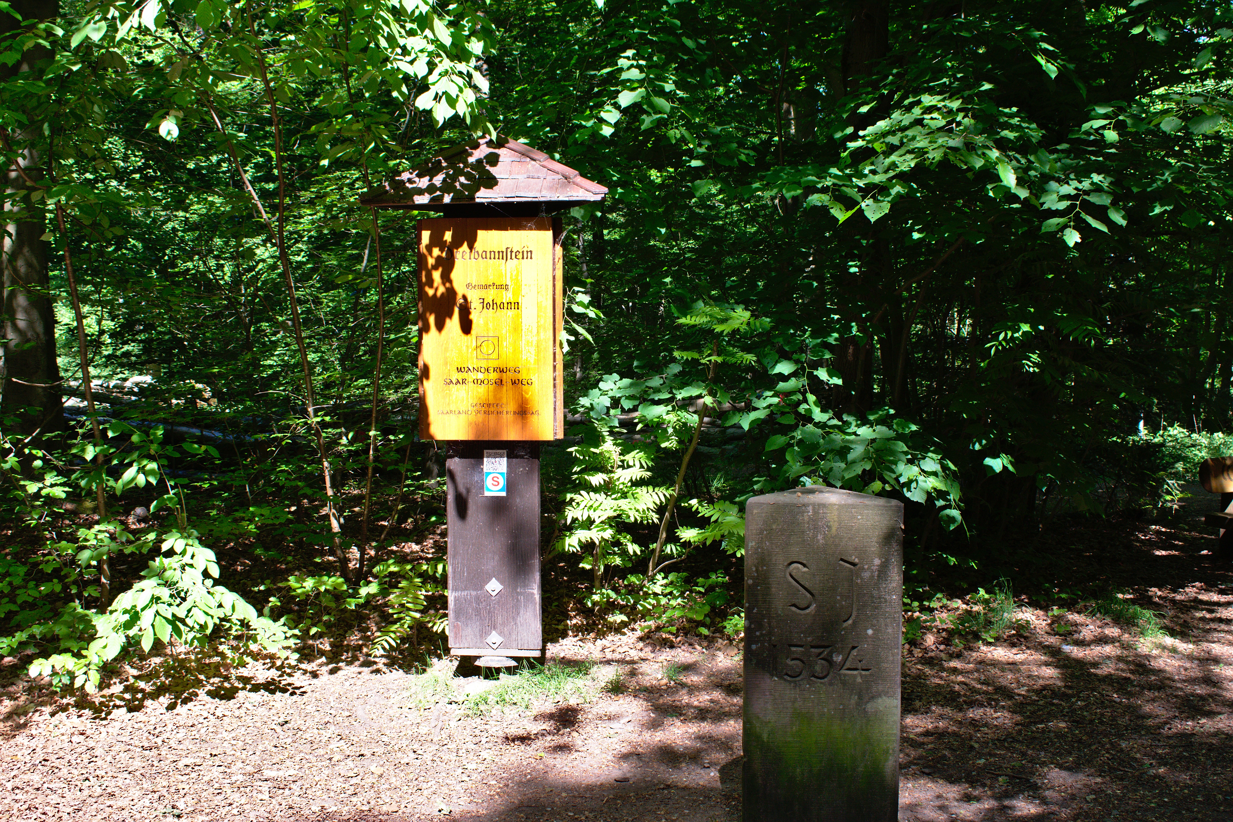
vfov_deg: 31.9
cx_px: 616
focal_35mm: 42
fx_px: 1438
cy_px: 411
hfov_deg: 46.4
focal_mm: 28
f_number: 8
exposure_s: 1/250
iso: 400
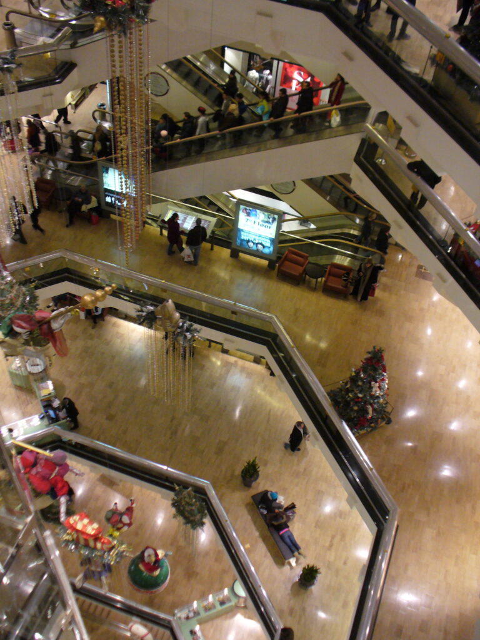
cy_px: 320
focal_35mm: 37
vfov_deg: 50.1
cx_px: 240
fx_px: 684
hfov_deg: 38.7
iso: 200
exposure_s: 1/15
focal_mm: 6.1
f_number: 2.8
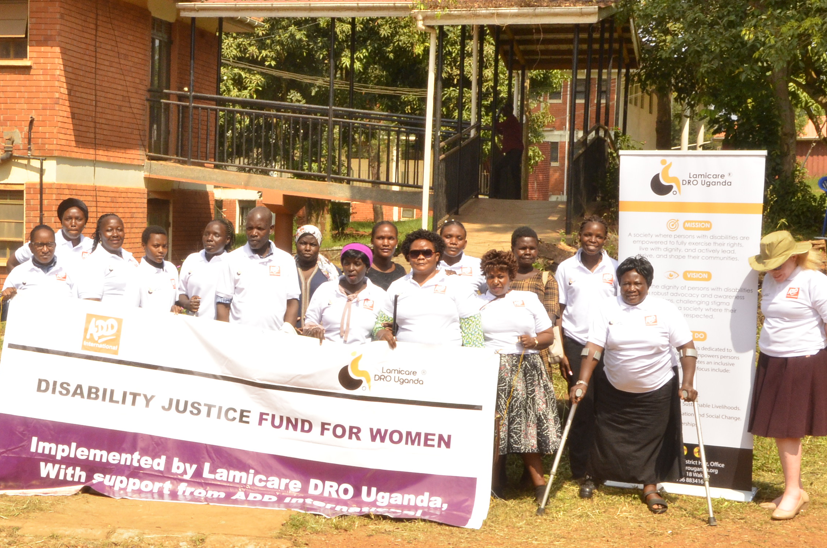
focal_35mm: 83
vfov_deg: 16.4
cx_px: 188
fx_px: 1903
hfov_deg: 24.2
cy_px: 297
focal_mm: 34
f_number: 29
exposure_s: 1/160
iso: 1000
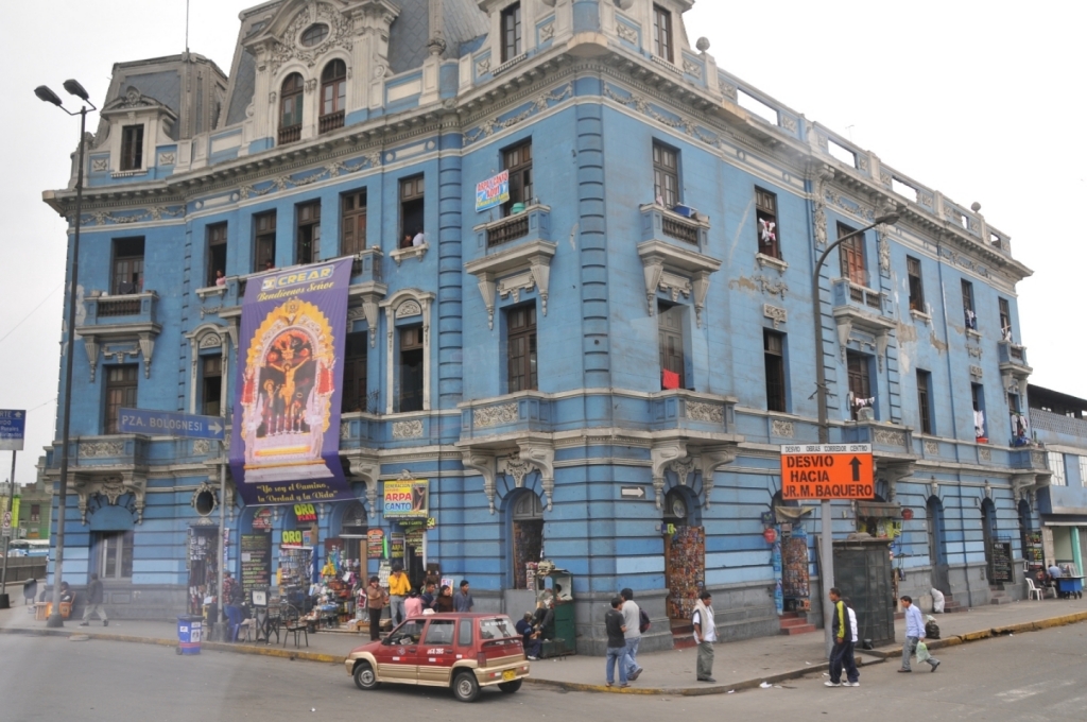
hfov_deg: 62.0
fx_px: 905
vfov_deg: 43.5
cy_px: 361
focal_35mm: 30
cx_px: 544
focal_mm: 20
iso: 200
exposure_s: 1/125
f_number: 5.6
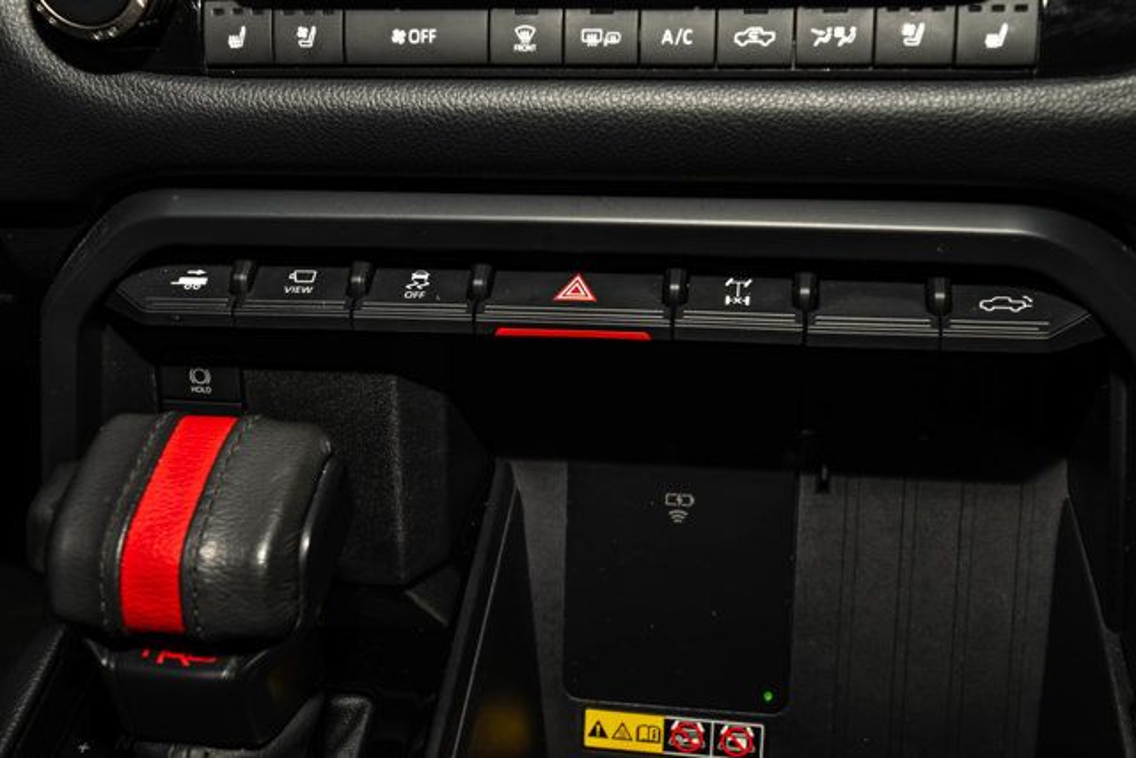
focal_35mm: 42
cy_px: 379
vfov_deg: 31.9
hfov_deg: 46.4
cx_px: 568
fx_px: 1326
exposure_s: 1/200
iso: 800
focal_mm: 42
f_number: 10
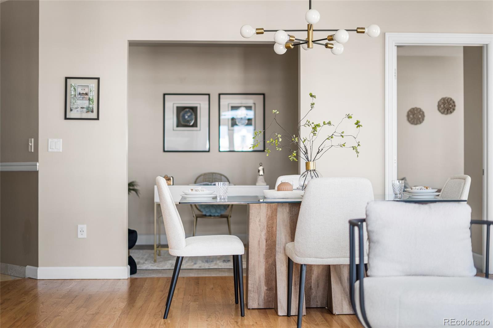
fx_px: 685
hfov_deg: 39.6
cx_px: 246
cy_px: 164
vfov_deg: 27.0
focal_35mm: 50
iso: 100
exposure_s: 1/25
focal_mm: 50
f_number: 1.8
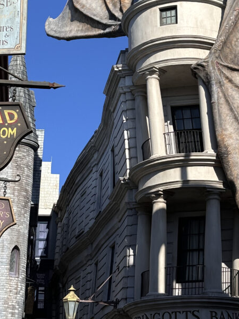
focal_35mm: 88
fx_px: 810
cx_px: 162
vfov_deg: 22.1
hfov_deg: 16.7
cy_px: 102
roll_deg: +0.6
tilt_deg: +22.4
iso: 40
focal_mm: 5.96
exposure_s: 1/2933
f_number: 1.6
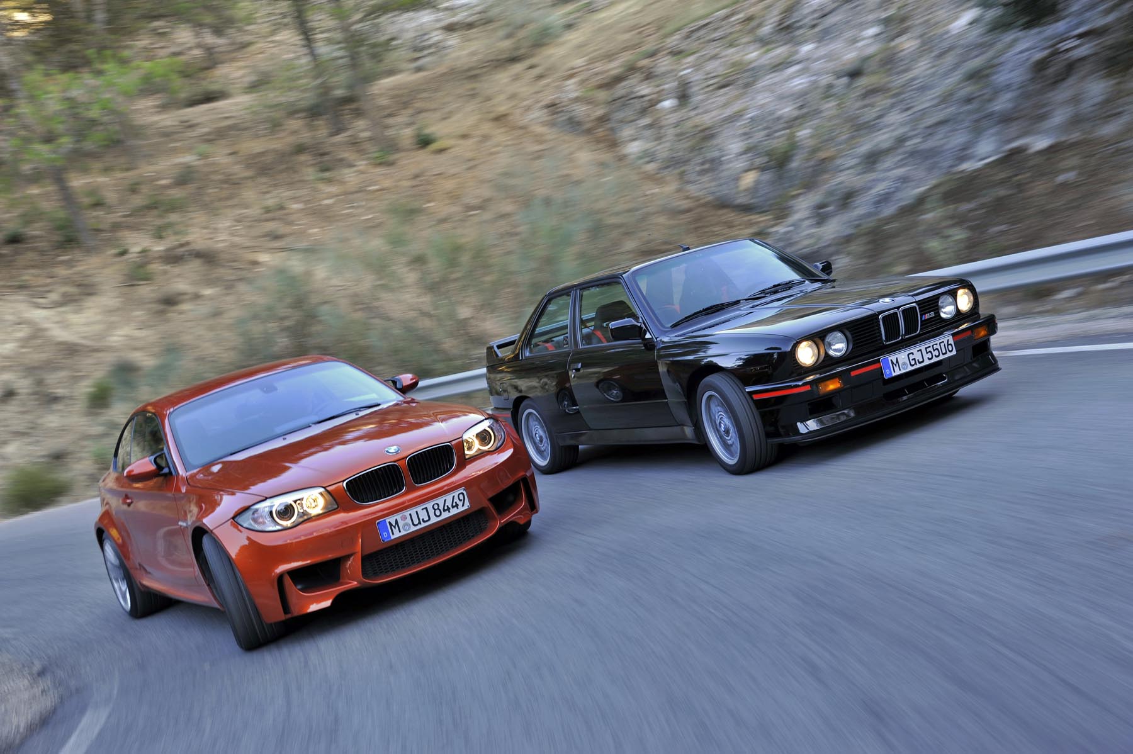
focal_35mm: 38
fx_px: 1195
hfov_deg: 50.7
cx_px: 566
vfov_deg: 35.0
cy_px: 377
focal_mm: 38
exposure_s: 1/25
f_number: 5.6
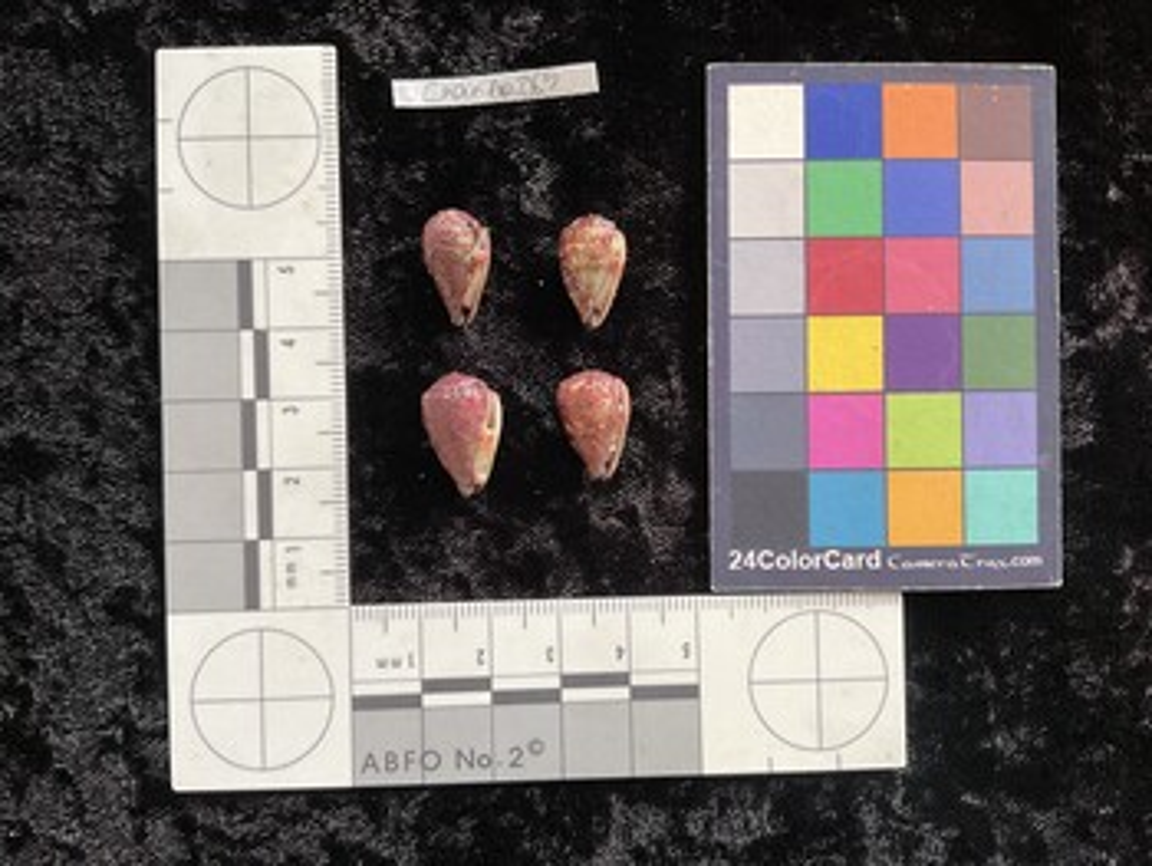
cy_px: 433
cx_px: 576
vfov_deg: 48.3
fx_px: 966
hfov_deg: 61.6
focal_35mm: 29
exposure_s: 1/60
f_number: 1.8
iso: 125
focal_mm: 3
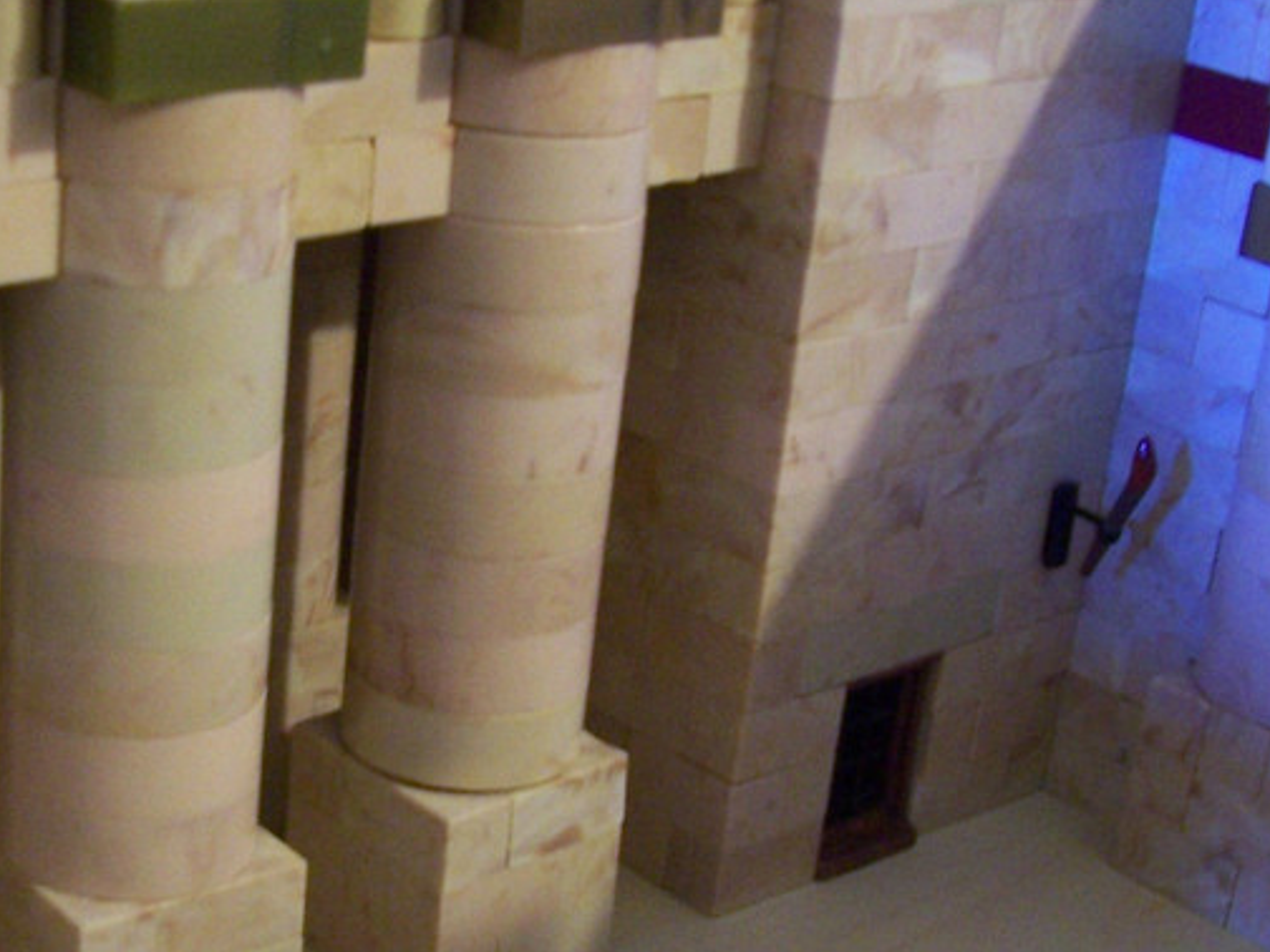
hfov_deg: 26.7
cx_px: 306
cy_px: 612
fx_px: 2642
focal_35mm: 72
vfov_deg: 20.4
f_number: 2.7
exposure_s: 1/8
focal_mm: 5.6
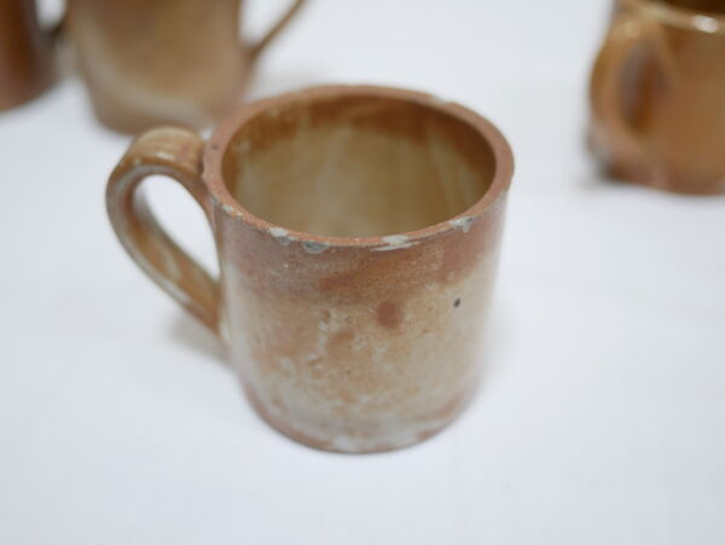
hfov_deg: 46.8
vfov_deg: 36.0
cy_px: 272
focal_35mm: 40
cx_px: 362
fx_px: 838
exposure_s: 1/60
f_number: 1.7
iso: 500
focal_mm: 20
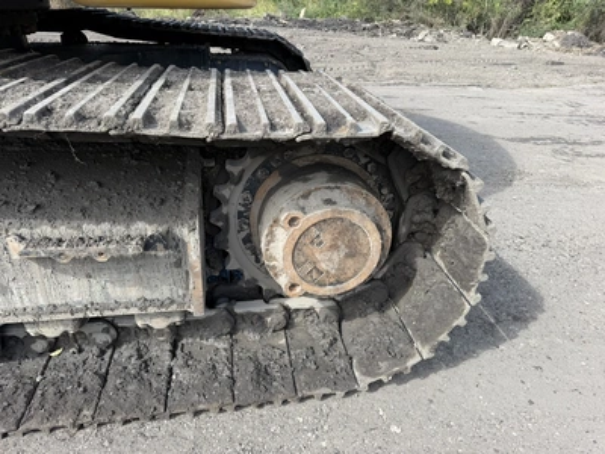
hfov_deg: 71.6
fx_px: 419
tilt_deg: -27.5
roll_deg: +0.3
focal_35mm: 24
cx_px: 302
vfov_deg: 56.8
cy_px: 227
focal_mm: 6.76
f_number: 1.78
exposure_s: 1/813
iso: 80
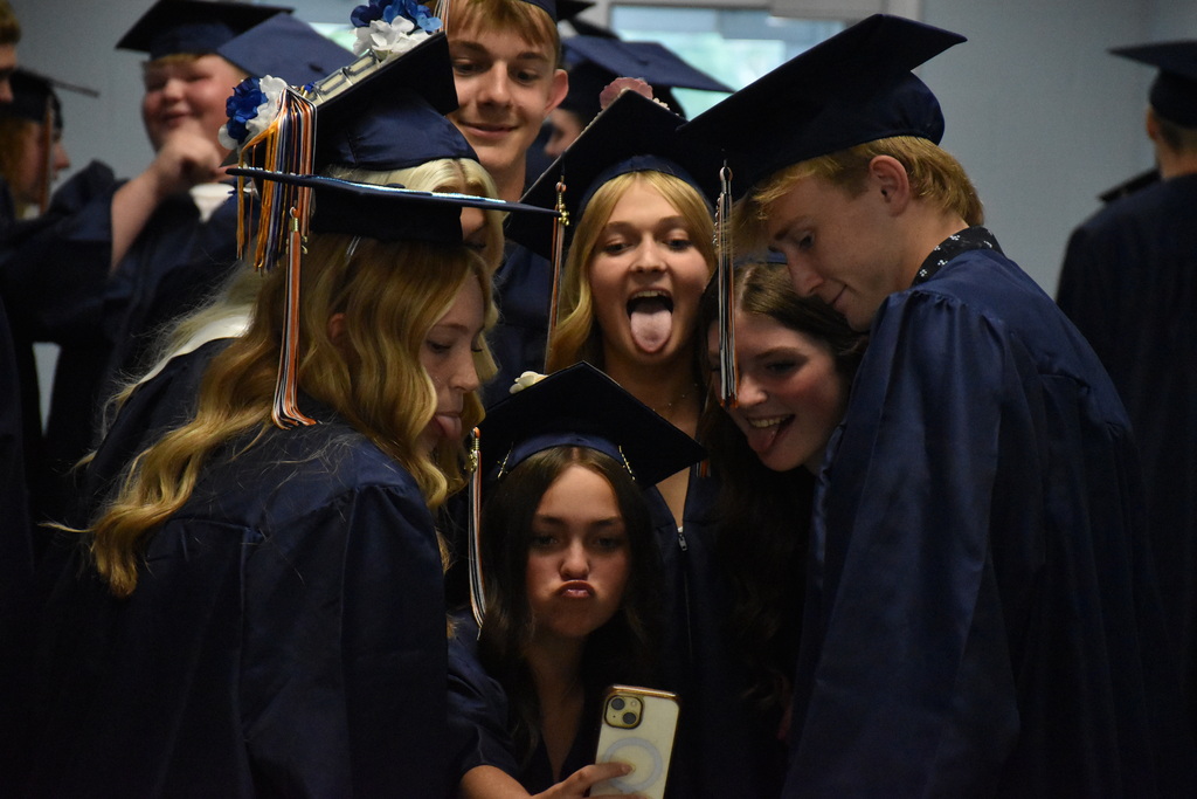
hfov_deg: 11.8
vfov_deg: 7.9
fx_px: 5786
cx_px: 598
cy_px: 400
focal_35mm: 174
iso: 6400
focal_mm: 116
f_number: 5.6
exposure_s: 1/320
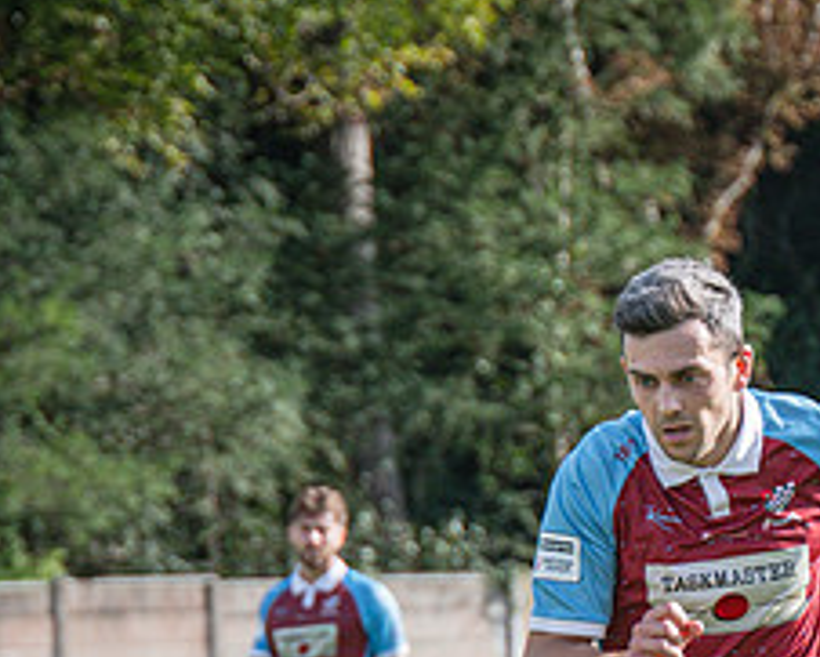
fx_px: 10003
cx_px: 655
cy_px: 762
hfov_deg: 4.7
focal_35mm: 412
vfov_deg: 3.8
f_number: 4
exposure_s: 1/1250
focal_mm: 98
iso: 200
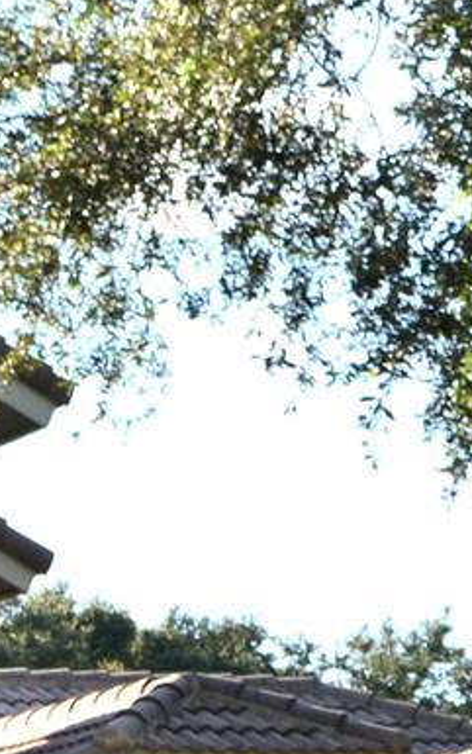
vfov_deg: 11.2
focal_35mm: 184
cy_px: 879
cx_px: -703
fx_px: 3785
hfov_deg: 6.7
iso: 100
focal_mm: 29
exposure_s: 1/200
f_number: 7.1
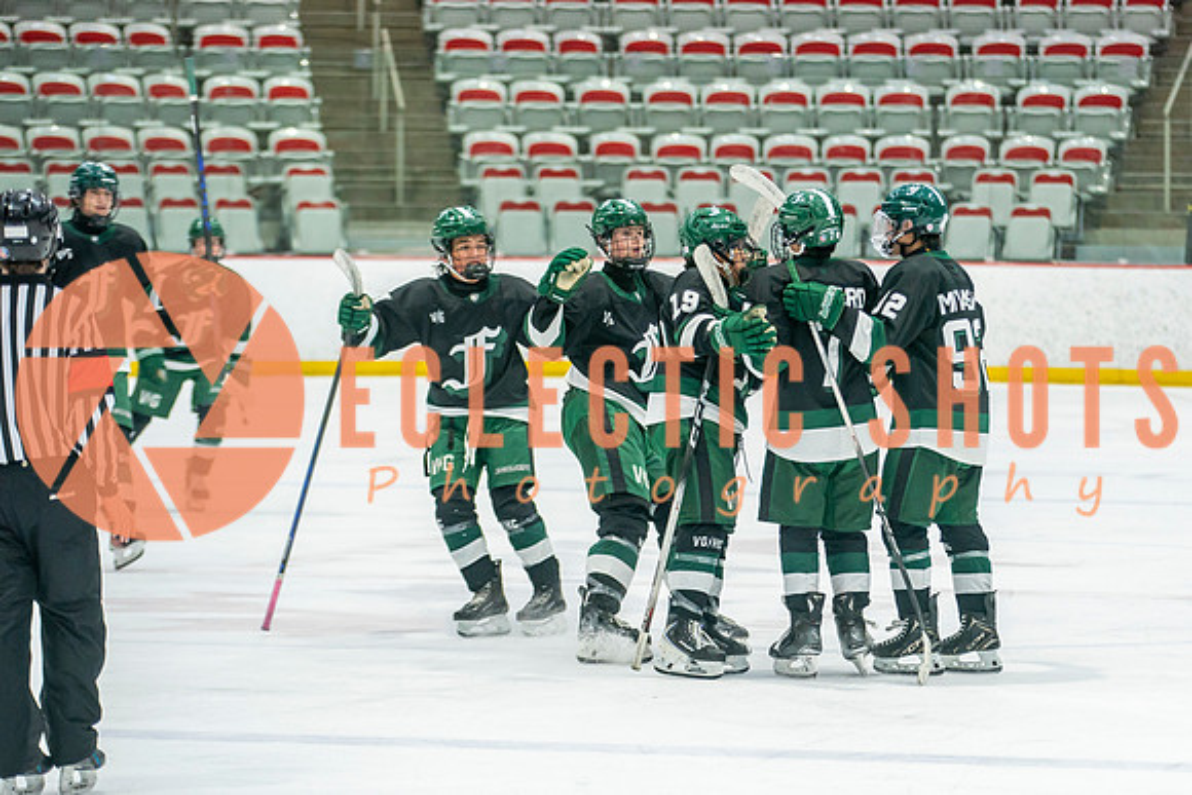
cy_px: 429
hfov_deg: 9.8
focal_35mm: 210
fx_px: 6944
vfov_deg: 6.6
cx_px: 869
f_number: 3.2
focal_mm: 140
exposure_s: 1/640
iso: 1000
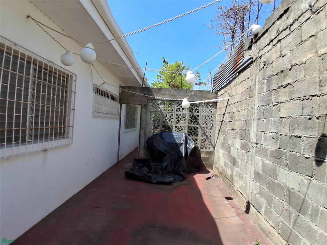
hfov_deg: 91.0
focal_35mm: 17
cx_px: 164
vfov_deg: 74.7
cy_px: 122
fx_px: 161
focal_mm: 1.4
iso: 50
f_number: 2.2
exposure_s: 1/825
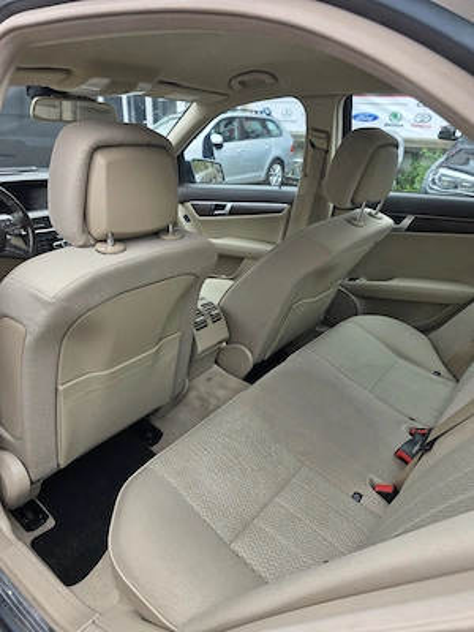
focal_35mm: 23
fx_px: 420
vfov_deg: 73.9
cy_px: 316
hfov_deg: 58.9
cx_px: 237
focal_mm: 6.3
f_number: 1.7
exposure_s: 1/182
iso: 32
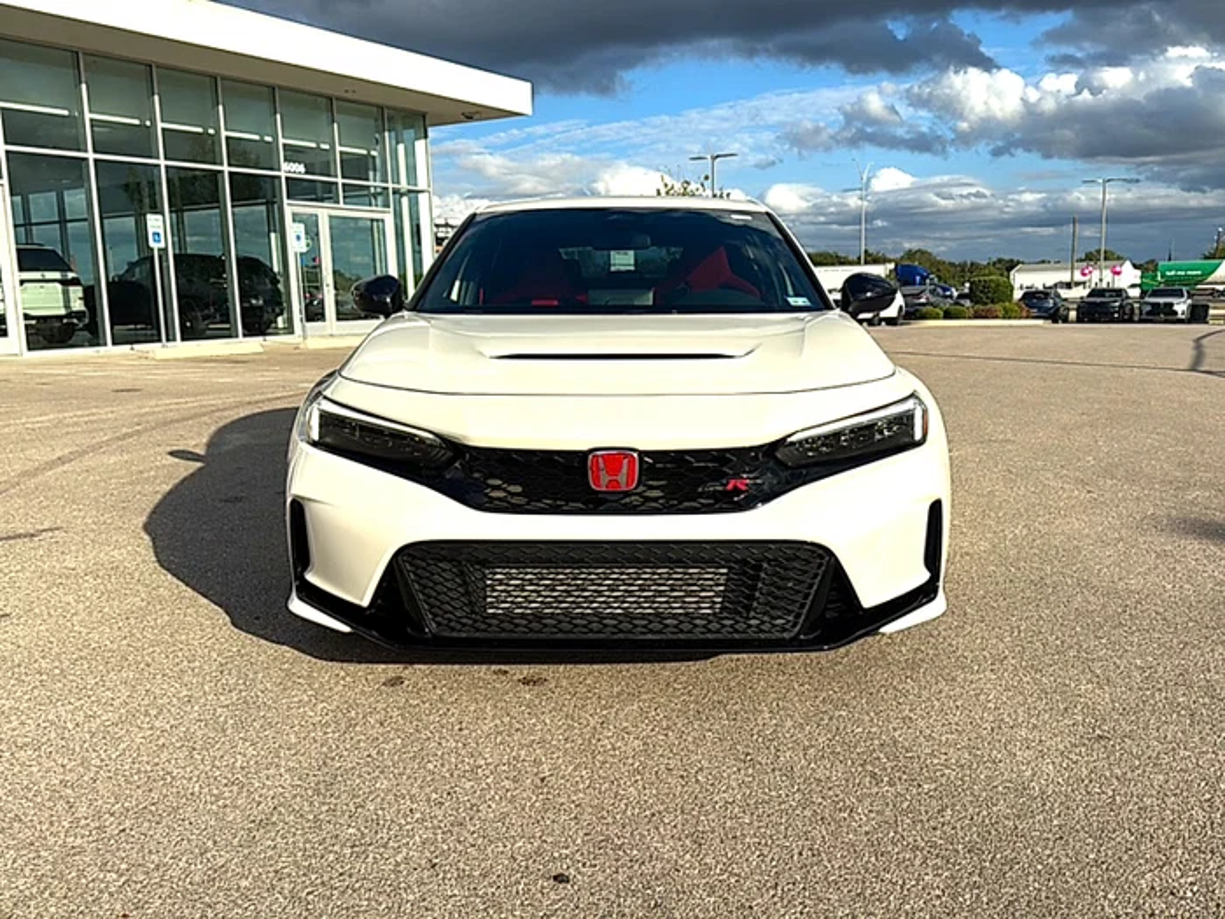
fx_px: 885
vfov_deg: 54.9
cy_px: 460
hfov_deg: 69.4
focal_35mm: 25
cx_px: 612
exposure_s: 1/7353
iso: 80
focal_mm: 6.76
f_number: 1.78
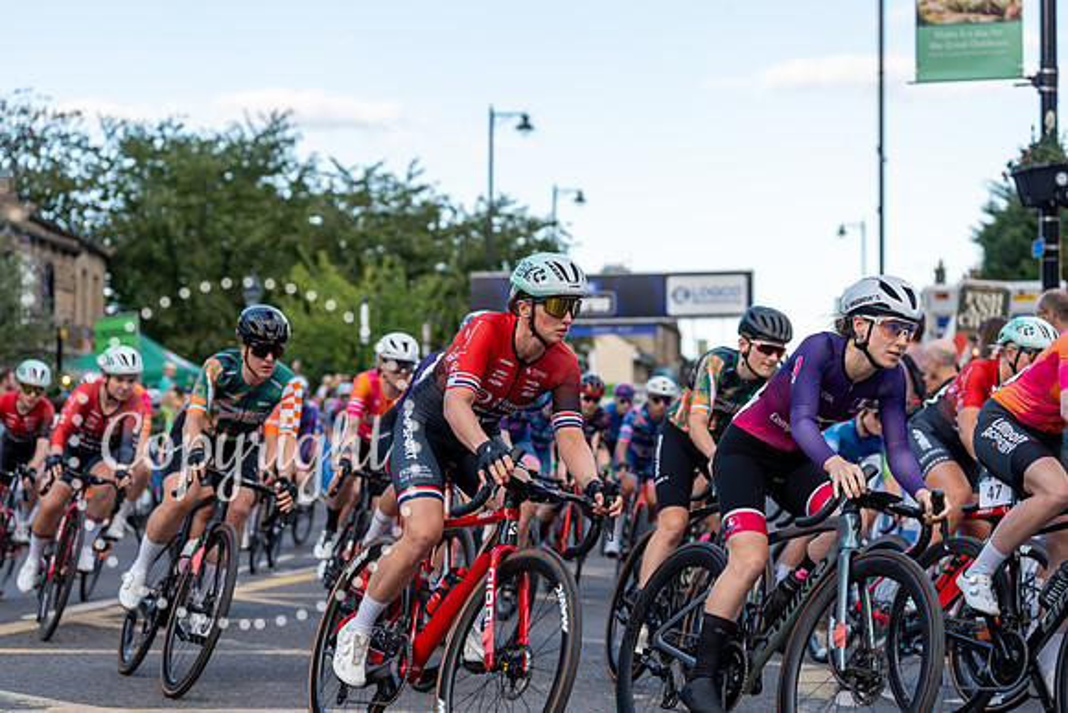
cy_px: 356
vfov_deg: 19.5
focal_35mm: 70
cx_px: 534
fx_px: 2077
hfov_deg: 28.8
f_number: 3.2
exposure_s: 1/1000
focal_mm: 70
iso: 250
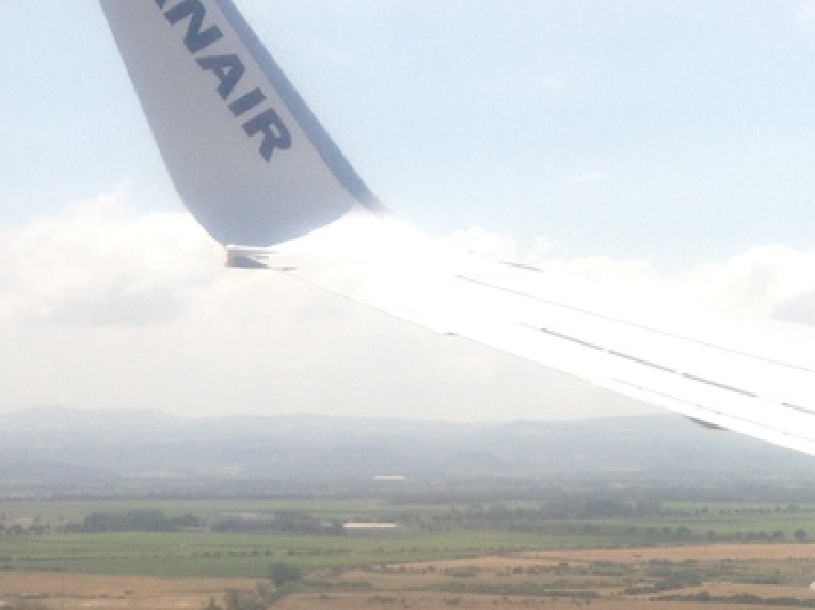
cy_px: 857
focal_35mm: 110
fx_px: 2588
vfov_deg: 12.9
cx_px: 745
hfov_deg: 17.6
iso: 50
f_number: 2.4
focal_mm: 4.28
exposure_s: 1/1416
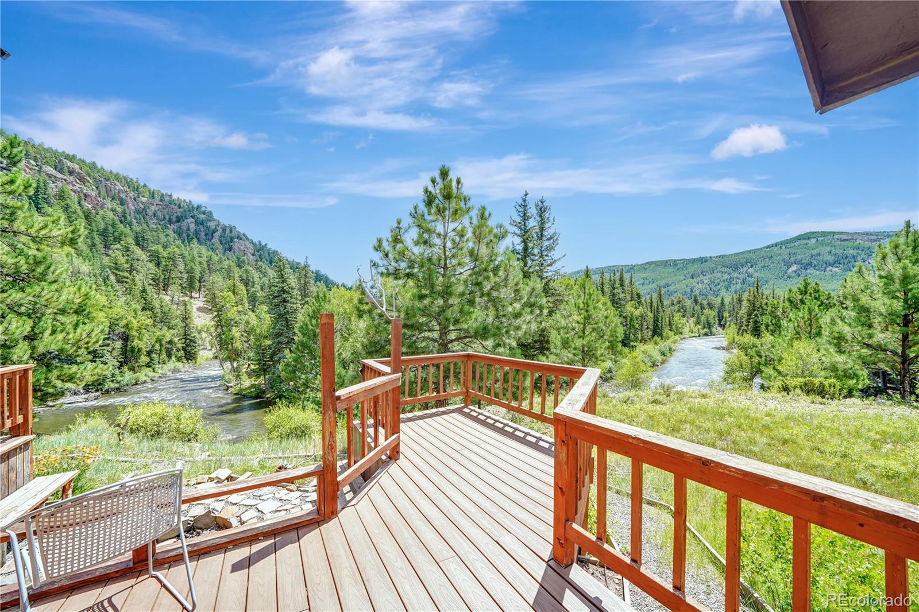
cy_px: 306
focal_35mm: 12
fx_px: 306
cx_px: 460
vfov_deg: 90.0
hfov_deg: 112.6
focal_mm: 12
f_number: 8
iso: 200
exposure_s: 1/100
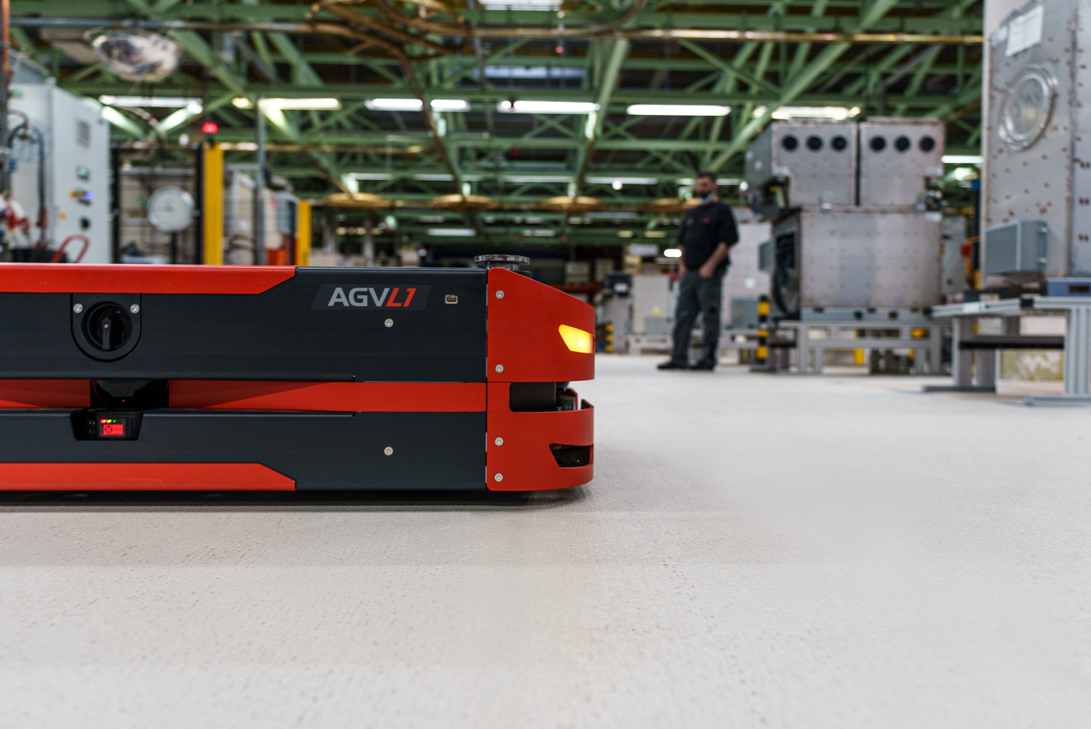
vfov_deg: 16.1
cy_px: 364
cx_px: 546
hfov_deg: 23.9
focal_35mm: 85
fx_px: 2577
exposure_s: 1/80
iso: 400
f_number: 2
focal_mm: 85
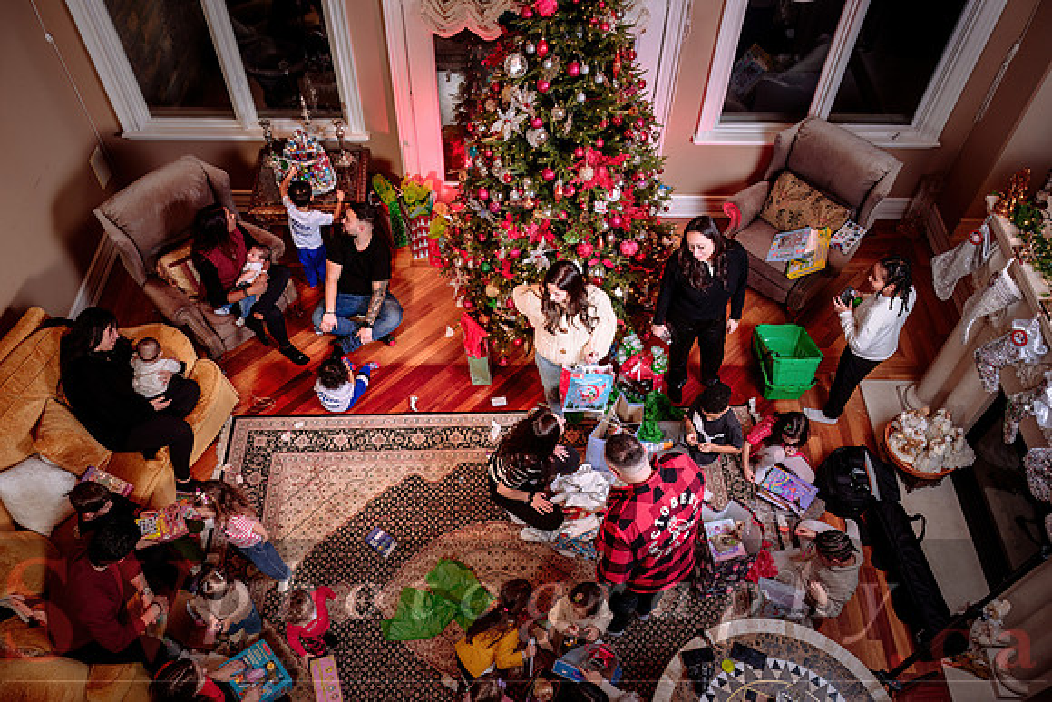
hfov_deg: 64.1
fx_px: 841
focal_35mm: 29
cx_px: 514
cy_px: 366
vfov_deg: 45.3
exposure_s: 1/60
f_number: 5
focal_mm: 26.5
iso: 200
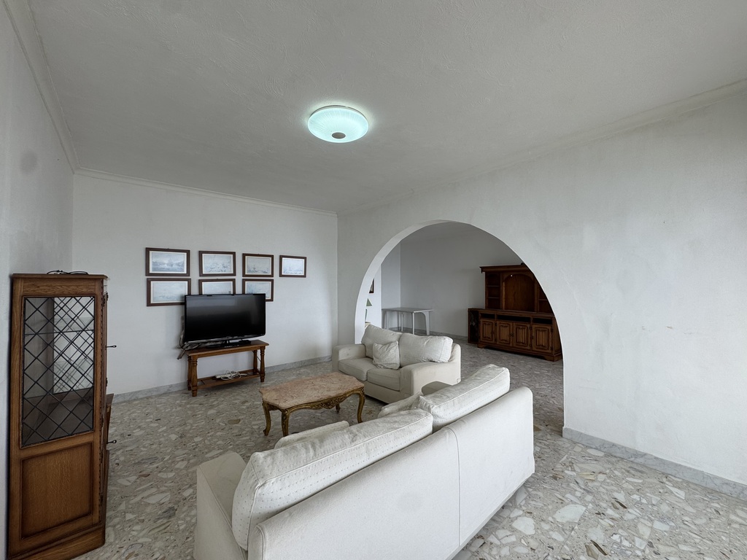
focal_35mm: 14
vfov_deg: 85.7
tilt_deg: +0.2
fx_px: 302
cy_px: 280
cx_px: 374
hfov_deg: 102.1
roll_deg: -0.3
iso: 40
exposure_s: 1/143
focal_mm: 2.22
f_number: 2.2
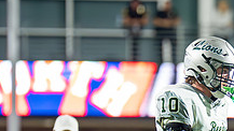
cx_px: 249
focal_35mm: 902
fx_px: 5596
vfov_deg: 1.3
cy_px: 171
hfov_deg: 2.4
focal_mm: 200
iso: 3200
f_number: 2.8
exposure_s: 1/1250
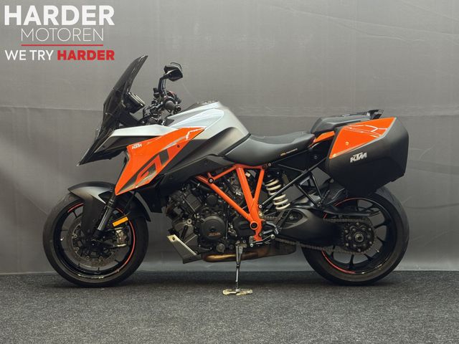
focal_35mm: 48
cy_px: 172
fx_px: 636
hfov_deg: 39.7
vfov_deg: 30.3
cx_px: 230
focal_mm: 6.76
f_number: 1.78
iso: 200
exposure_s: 1/50
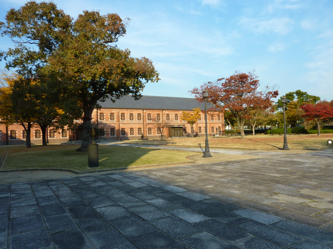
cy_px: 124
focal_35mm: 25
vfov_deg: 54.9
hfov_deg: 69.4
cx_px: 166
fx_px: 240
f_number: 4
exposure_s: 1/320
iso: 80
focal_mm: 4.1
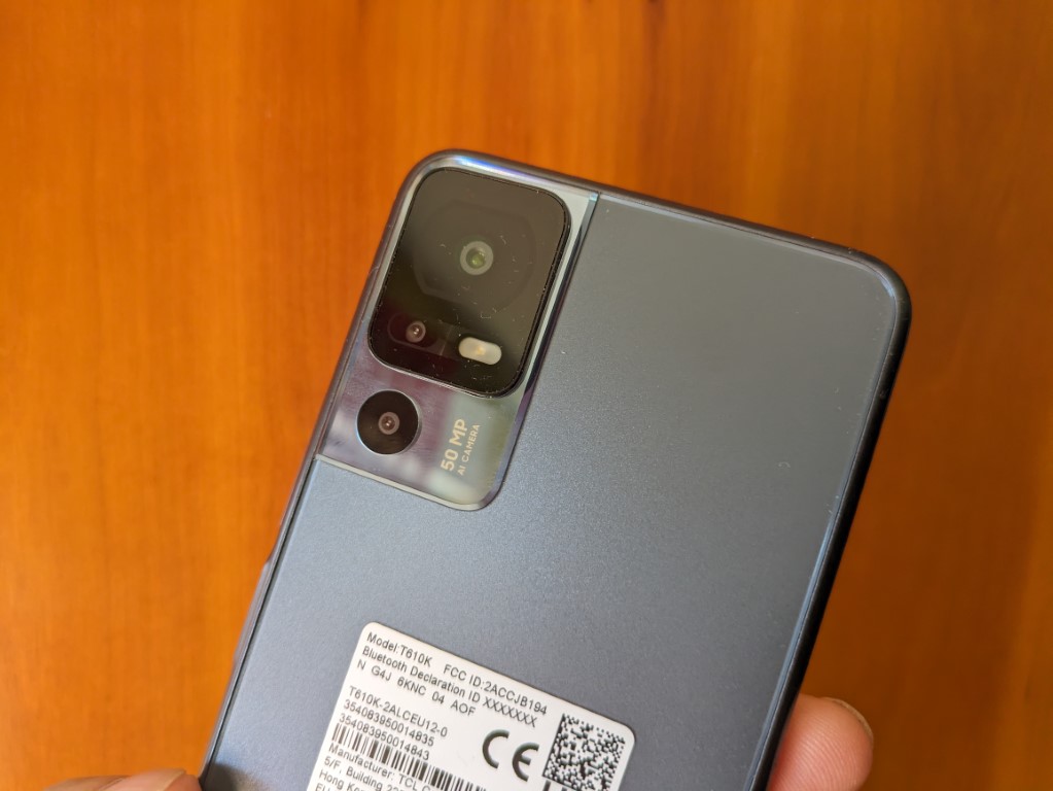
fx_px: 761
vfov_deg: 54.9
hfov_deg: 69.4
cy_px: 396
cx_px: 526
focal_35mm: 25
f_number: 1.89
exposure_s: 1/100
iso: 198
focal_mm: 5.43
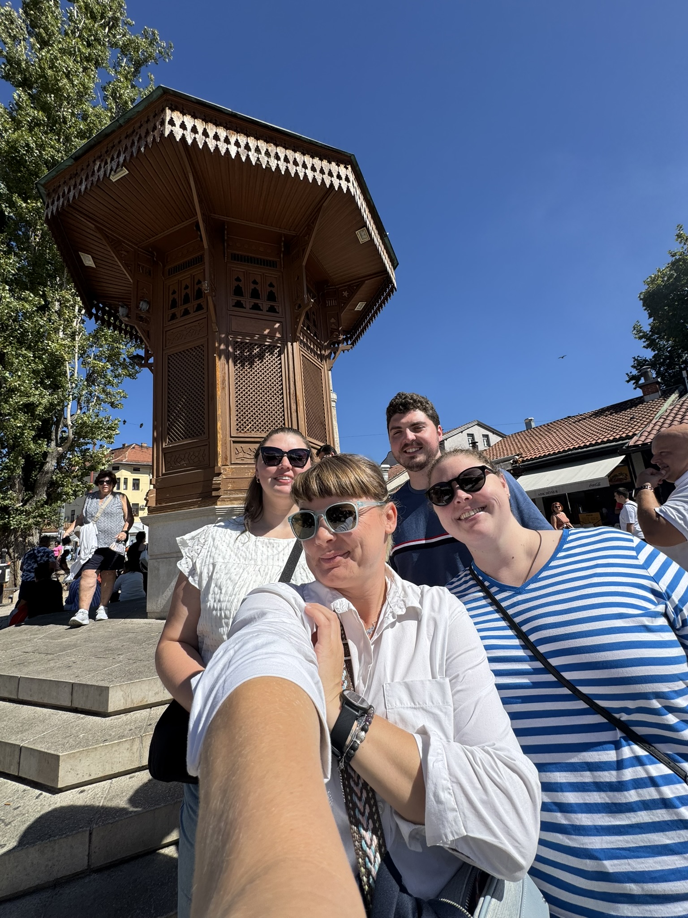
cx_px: 344
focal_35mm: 14
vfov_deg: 102.1
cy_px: 459
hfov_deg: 85.7
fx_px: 371
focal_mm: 2.22
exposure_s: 1/1976
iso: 50
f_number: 2.2
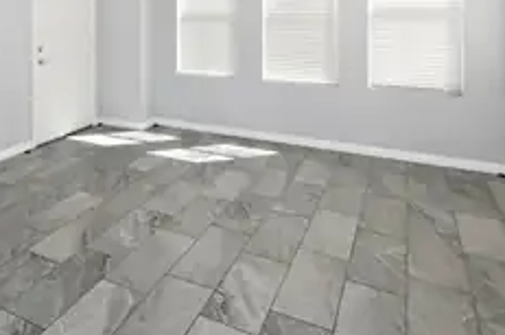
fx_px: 364
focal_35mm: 26
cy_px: 71
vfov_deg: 46.9
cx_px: 190
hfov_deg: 68.4
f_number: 5
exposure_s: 1/100
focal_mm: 10
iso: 200
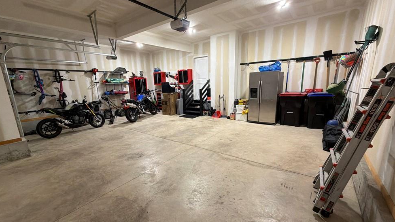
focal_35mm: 16
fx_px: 168
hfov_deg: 99.3
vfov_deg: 67.0
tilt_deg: -13.3
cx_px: 189
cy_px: 121
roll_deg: +2.3
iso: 320
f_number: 2.2
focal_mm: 2.22
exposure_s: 1/120
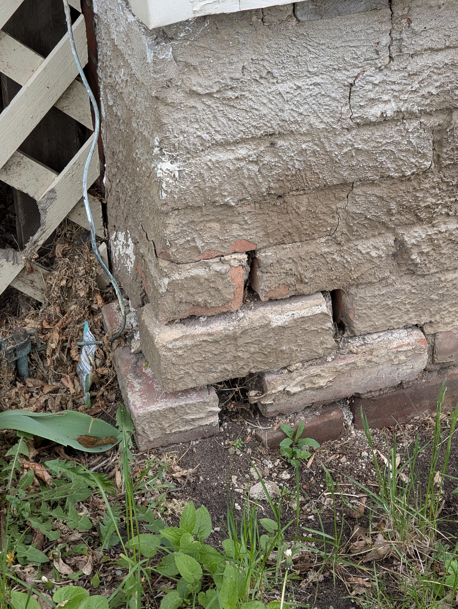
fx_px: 1936
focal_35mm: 110
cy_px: 304
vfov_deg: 17.9
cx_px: 229
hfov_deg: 13.5
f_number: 2.8
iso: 660
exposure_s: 1/335
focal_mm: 17.91
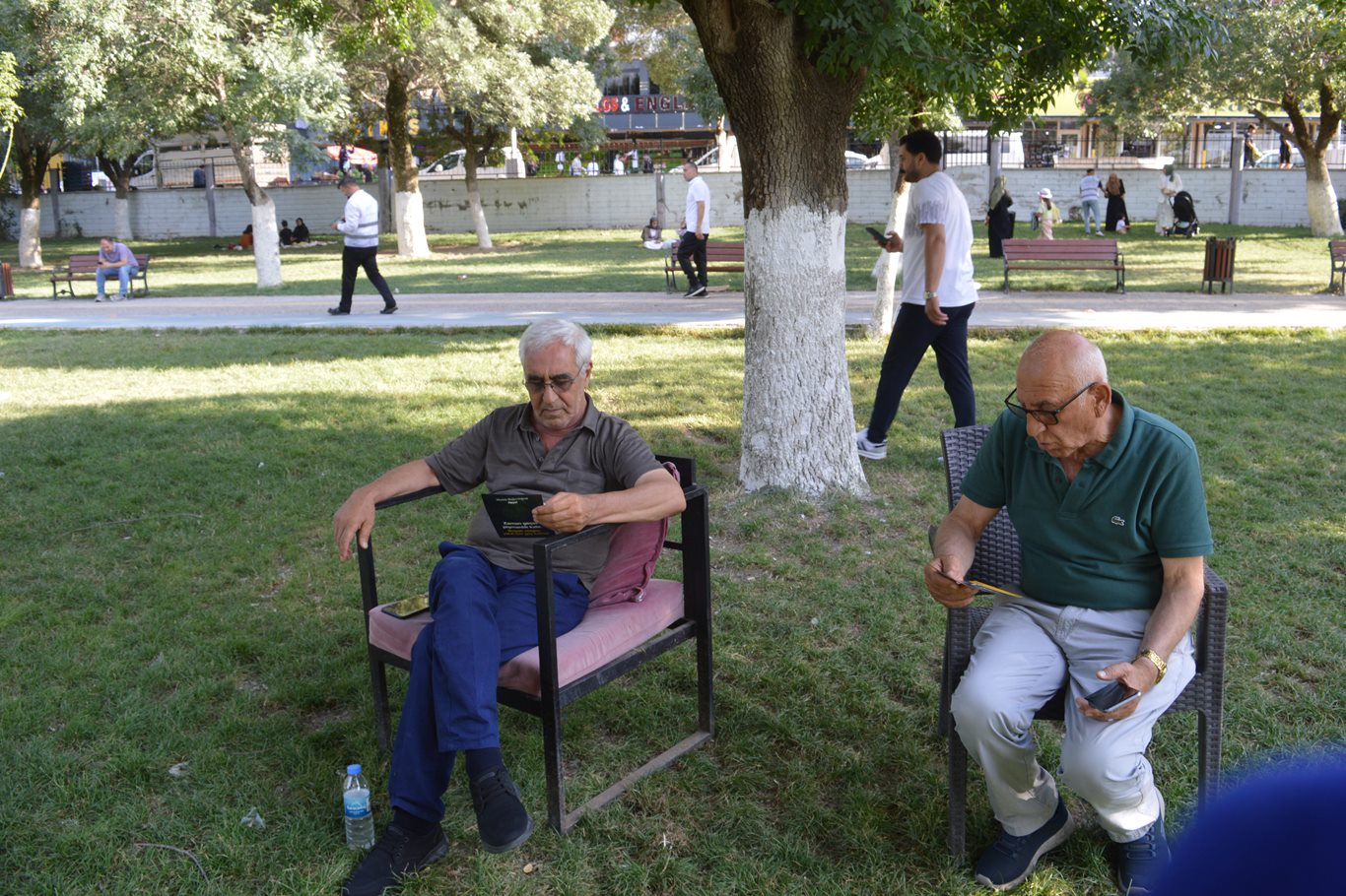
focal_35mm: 27
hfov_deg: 67.4
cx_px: 673
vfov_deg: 47.9
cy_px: 448
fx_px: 1009
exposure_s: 1/125
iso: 280
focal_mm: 18
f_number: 5.6
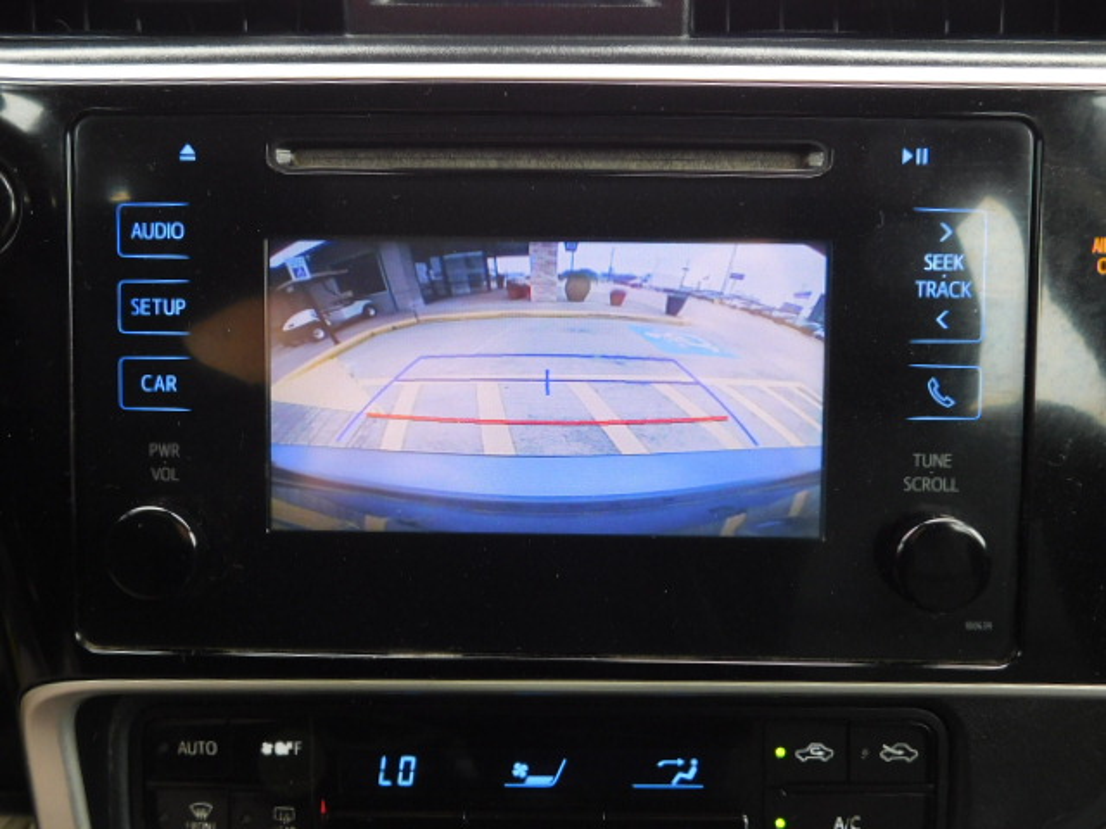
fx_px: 959
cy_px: 414
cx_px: 553
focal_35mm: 30
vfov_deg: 46.8
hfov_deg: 60.0
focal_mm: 5.3
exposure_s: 1/30
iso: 125
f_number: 3.2
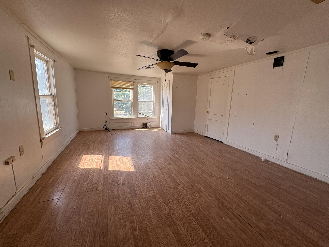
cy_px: 124
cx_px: 164
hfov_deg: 102.1
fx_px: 133
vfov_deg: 85.7
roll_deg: -1.3
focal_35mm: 14
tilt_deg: -9.5
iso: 50
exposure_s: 1/197
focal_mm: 2.22
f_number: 2.2
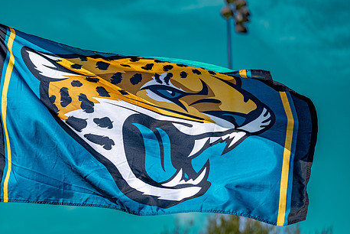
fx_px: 953
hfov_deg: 20.7
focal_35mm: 98
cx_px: 109
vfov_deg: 14.0
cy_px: 107
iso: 160
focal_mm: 70
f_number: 2.8
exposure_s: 1/3200
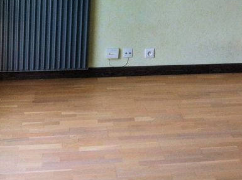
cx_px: 219
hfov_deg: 21.1
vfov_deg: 15.5
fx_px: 635
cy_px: -45
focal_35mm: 91
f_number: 2.8
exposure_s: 1/20
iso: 80
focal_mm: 3.85
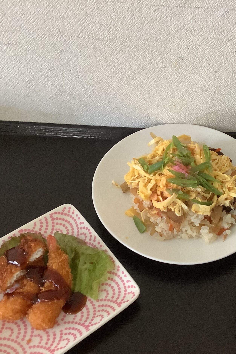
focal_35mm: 44
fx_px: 433
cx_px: 178
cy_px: 180
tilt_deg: -51.0
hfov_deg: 30.0
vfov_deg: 44.5
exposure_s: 1/60
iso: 320
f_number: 2.4
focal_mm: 3.3
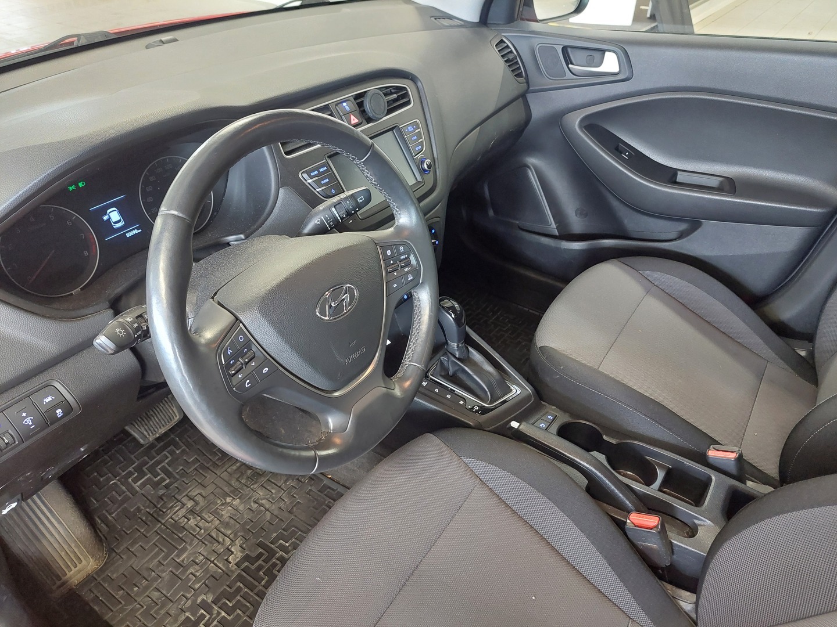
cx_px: 418
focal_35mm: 25
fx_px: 604
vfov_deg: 54.9
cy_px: 314
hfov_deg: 69.4
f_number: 1.8
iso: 400
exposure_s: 1/25
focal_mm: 5.23
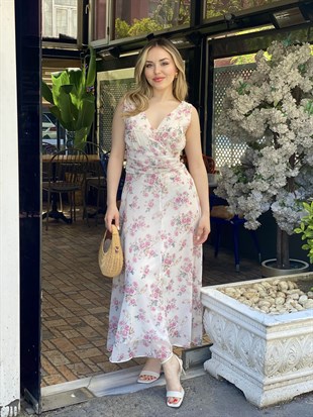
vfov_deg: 36.8
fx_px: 627
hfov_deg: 28.0
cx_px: 156
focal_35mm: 52
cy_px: 208
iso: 20
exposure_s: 1/158
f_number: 2
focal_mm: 6
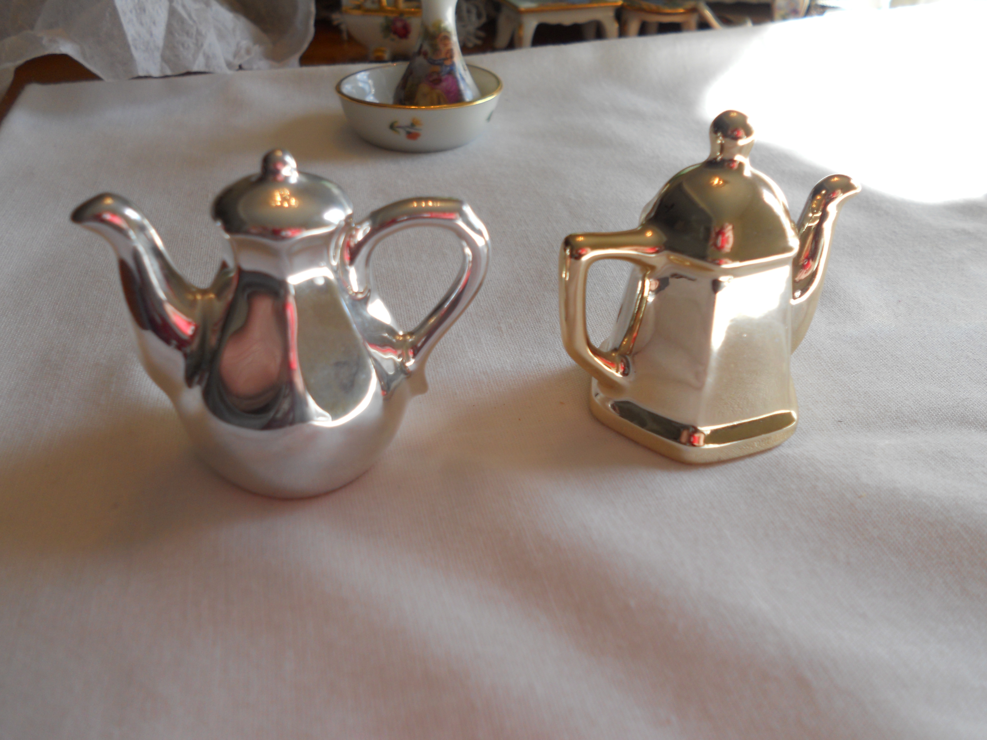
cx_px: 494
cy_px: 370
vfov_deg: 44.2
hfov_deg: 56.8
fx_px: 912
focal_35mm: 32
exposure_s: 1/125
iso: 80
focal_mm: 5.8
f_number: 3.5
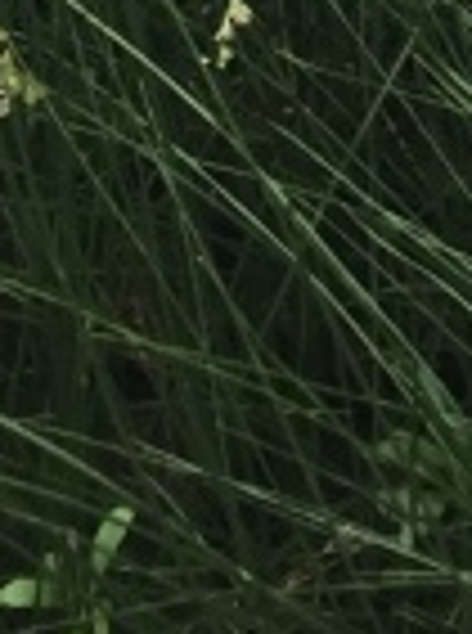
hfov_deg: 6.7
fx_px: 4018
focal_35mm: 220
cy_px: -1545
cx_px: 243
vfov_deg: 7.4
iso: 32
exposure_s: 1/129
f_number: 2.2
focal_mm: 4.15
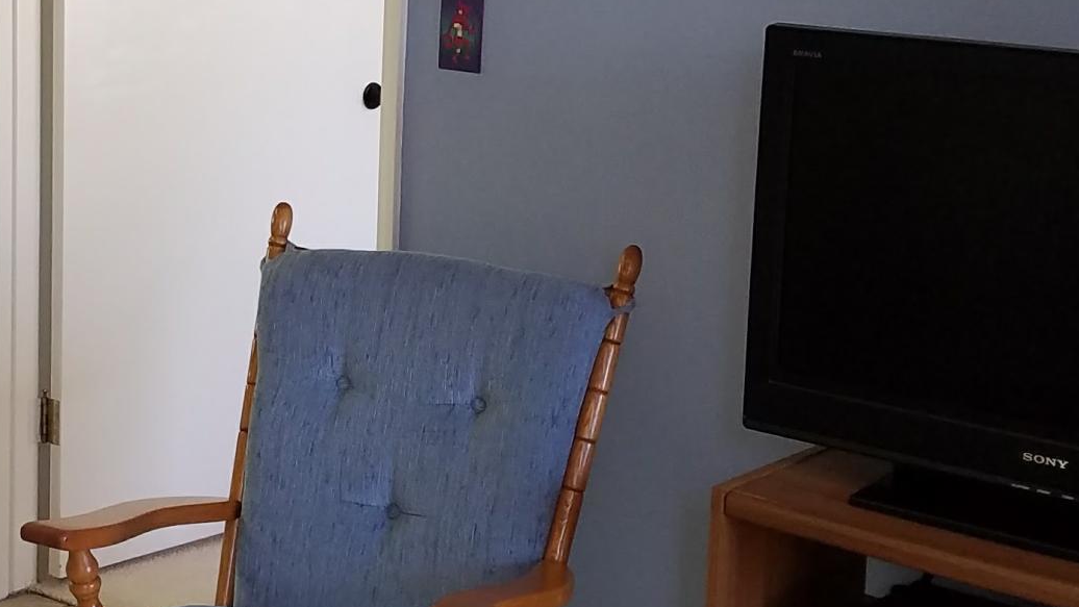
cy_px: 145
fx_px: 2346
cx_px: 248
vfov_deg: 14.7
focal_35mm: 82
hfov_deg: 25.5
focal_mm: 4.2
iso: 100
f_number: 1.7
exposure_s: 1/60
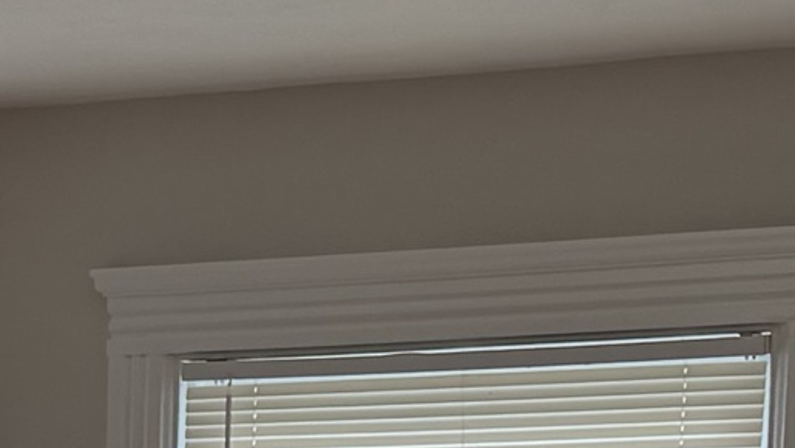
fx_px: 3289
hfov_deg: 13.6
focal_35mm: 156
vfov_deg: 7.2
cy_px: 1140
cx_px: -26
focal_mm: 6.76
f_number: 1.78
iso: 64
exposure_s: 1/179
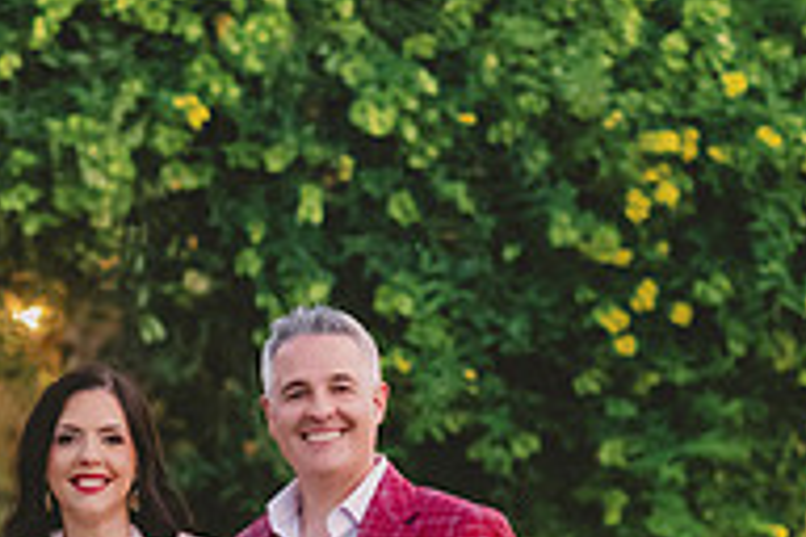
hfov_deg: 8.0
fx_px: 5753
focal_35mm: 257
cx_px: 4
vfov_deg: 5.3
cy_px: 799
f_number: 2
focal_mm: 85
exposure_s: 1/160
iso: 6400
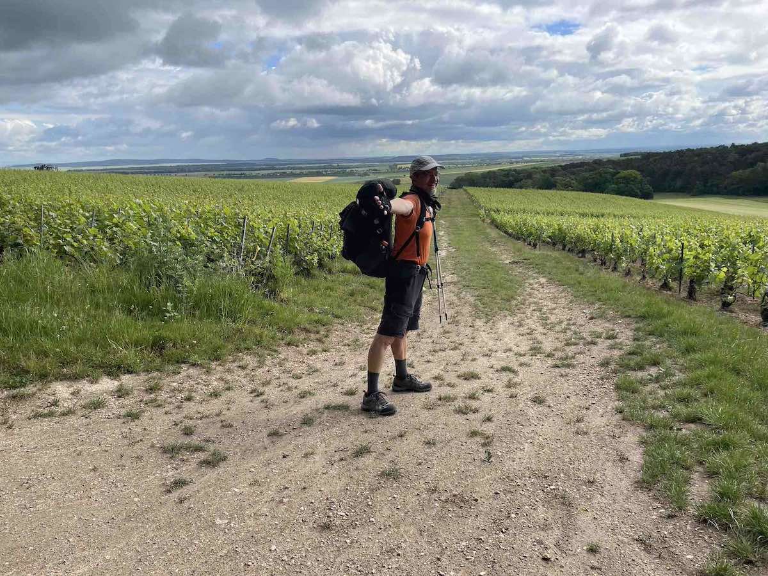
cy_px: 288
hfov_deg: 67.3
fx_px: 577
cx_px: 384
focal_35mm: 26
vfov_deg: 53.1
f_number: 1.6
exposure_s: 1/2959
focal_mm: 4.2
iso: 32
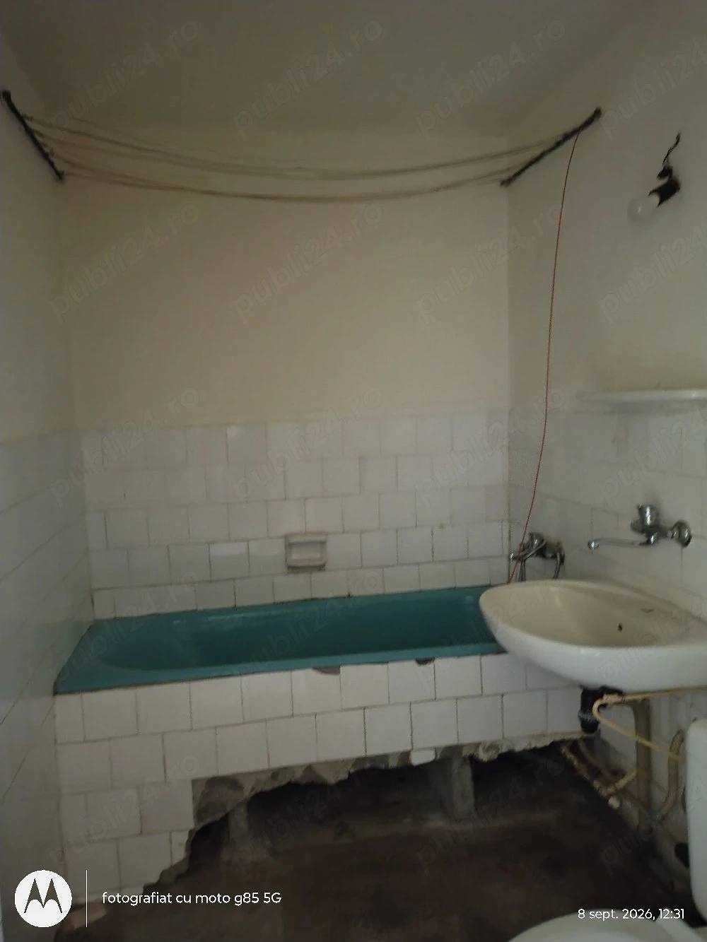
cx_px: 354
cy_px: 471
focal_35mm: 25
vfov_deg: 69.4
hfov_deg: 54.9
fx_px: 681
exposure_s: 1/33.4
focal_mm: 4.71
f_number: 1.7
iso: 6848
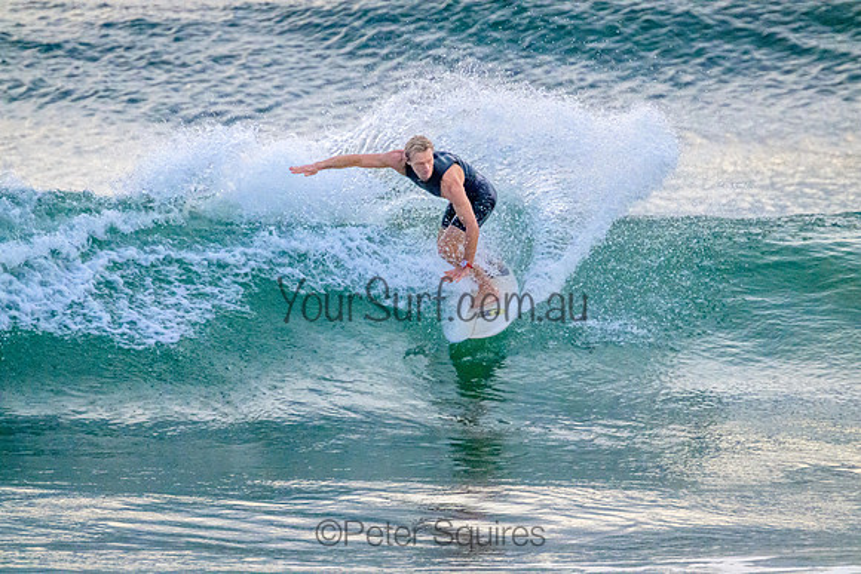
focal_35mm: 800
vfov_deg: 1.7
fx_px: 19137
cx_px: 430
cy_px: 287
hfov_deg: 2.6
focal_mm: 800
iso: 12800
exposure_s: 1/2000
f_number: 11
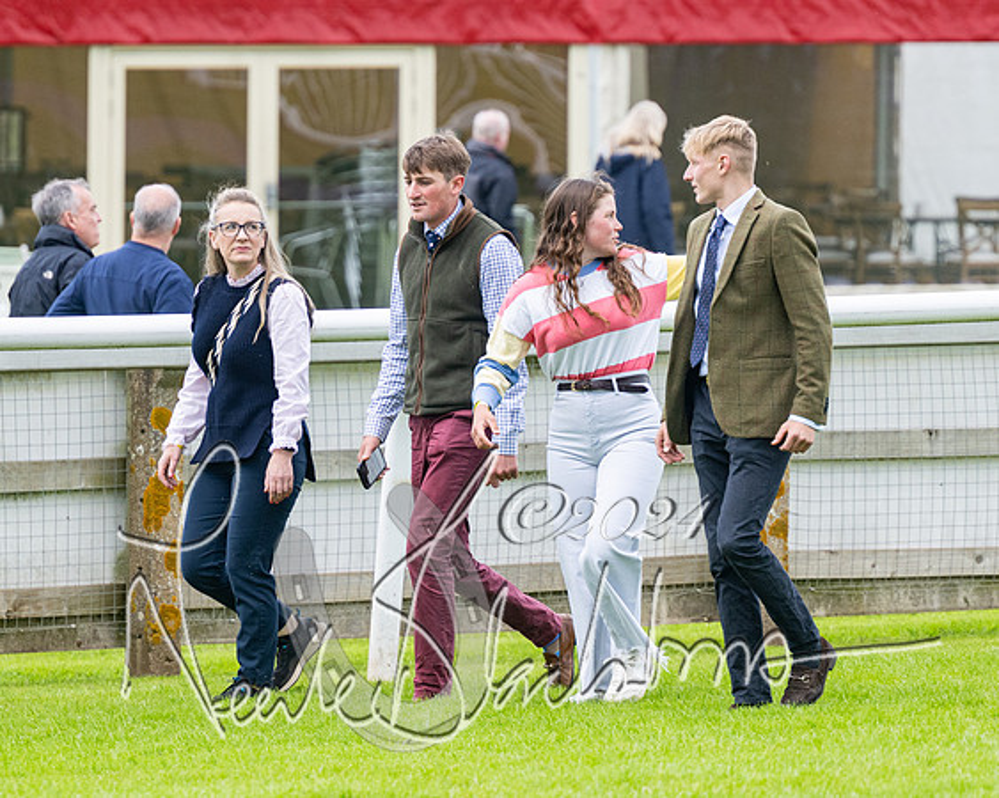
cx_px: 542
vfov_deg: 4.3
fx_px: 10700
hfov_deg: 5.3
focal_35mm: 362
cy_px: 432
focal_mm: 195
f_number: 4
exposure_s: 1/800
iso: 400
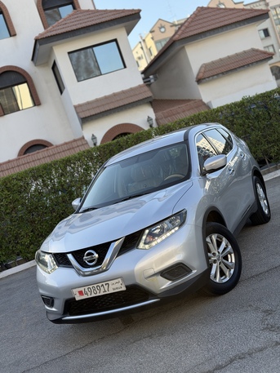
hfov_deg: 30.3
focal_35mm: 48
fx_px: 517
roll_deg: +19.8
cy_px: 186
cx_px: 140
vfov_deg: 39.6
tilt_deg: -2.6
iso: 64
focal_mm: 6.76
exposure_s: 1/1330
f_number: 1.78
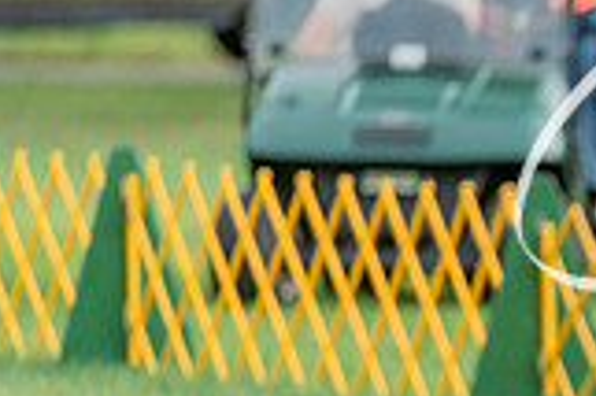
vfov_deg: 1.9
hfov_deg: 2.8
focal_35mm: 722
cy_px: 357
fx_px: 11941
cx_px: 1051
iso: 1000
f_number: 2.8
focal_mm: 200
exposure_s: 1/640
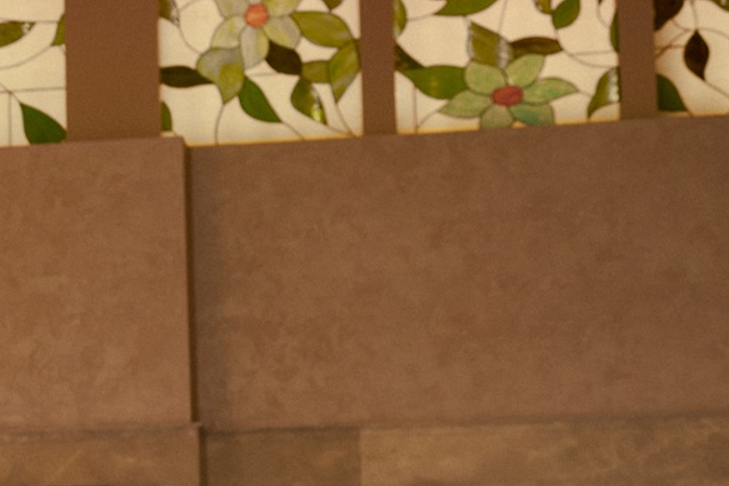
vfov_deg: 9.1
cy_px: 442
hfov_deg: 12.6
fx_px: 3038
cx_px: -553
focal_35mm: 150
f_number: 2.8
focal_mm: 35
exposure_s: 1/200
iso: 250
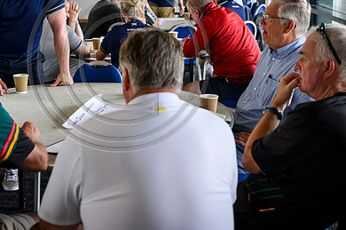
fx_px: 538
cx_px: 105
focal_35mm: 56
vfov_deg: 23.7
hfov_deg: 35.2
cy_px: 44
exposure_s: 1/500
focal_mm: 34.5
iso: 1600
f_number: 3.2
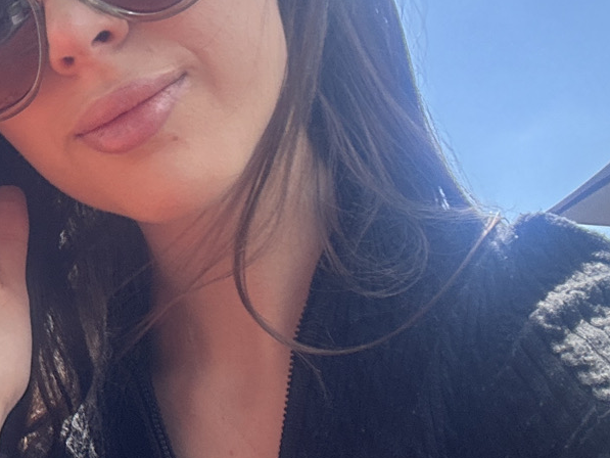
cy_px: 241
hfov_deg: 23.4
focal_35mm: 77
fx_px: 1357
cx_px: -100
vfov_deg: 19.1
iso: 25
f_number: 1.9
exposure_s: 1/381
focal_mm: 2.69
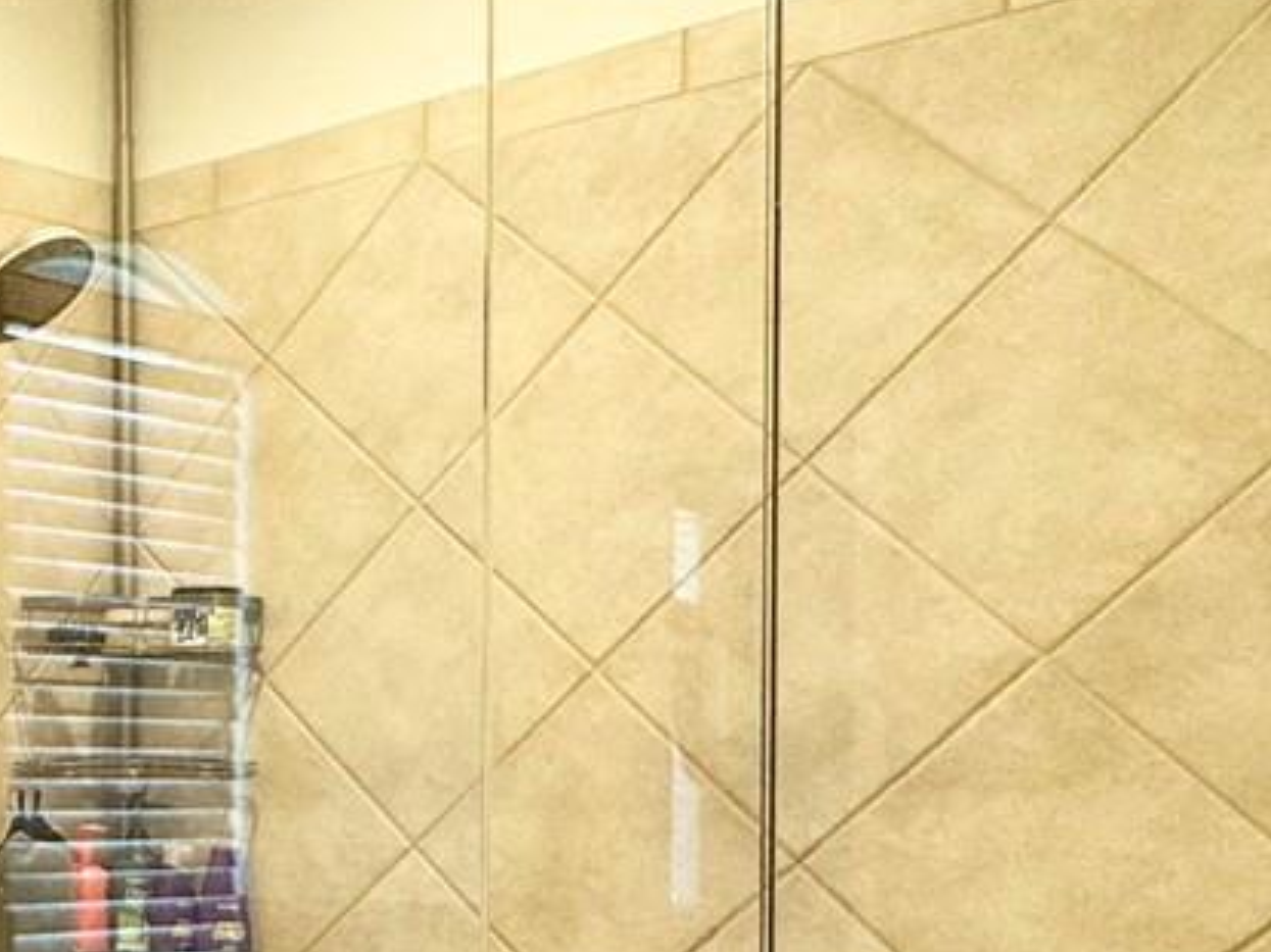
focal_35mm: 54
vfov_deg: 26.5
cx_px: -511
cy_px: 765
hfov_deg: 27.5
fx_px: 1982
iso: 100
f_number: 2.2
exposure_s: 1/120
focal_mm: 2.22
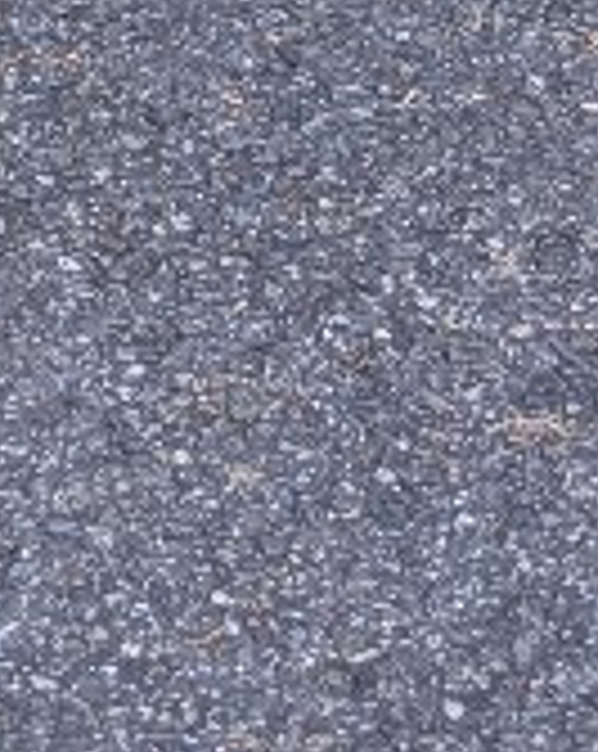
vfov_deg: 11.2
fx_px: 3749
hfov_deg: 9.0
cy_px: -221
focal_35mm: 169
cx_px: -45
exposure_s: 1/127
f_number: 1.85
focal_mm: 6.81
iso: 44
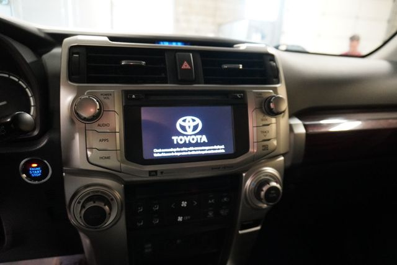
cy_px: 132
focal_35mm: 24
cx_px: 198
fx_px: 265
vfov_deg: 53.1
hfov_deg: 73.8
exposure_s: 1/60
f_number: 3.5
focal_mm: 16
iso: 6400
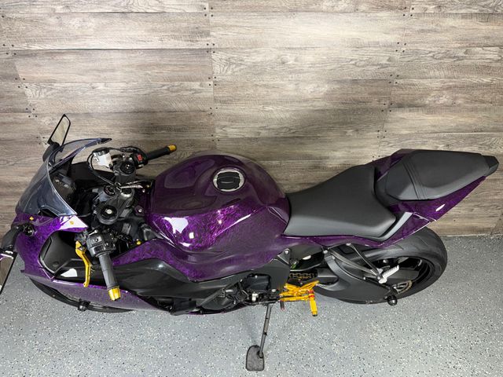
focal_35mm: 24
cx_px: 252
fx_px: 349
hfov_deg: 71.6
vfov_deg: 56.8
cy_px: 188
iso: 80
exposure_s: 1/22
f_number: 1.78
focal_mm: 6.76
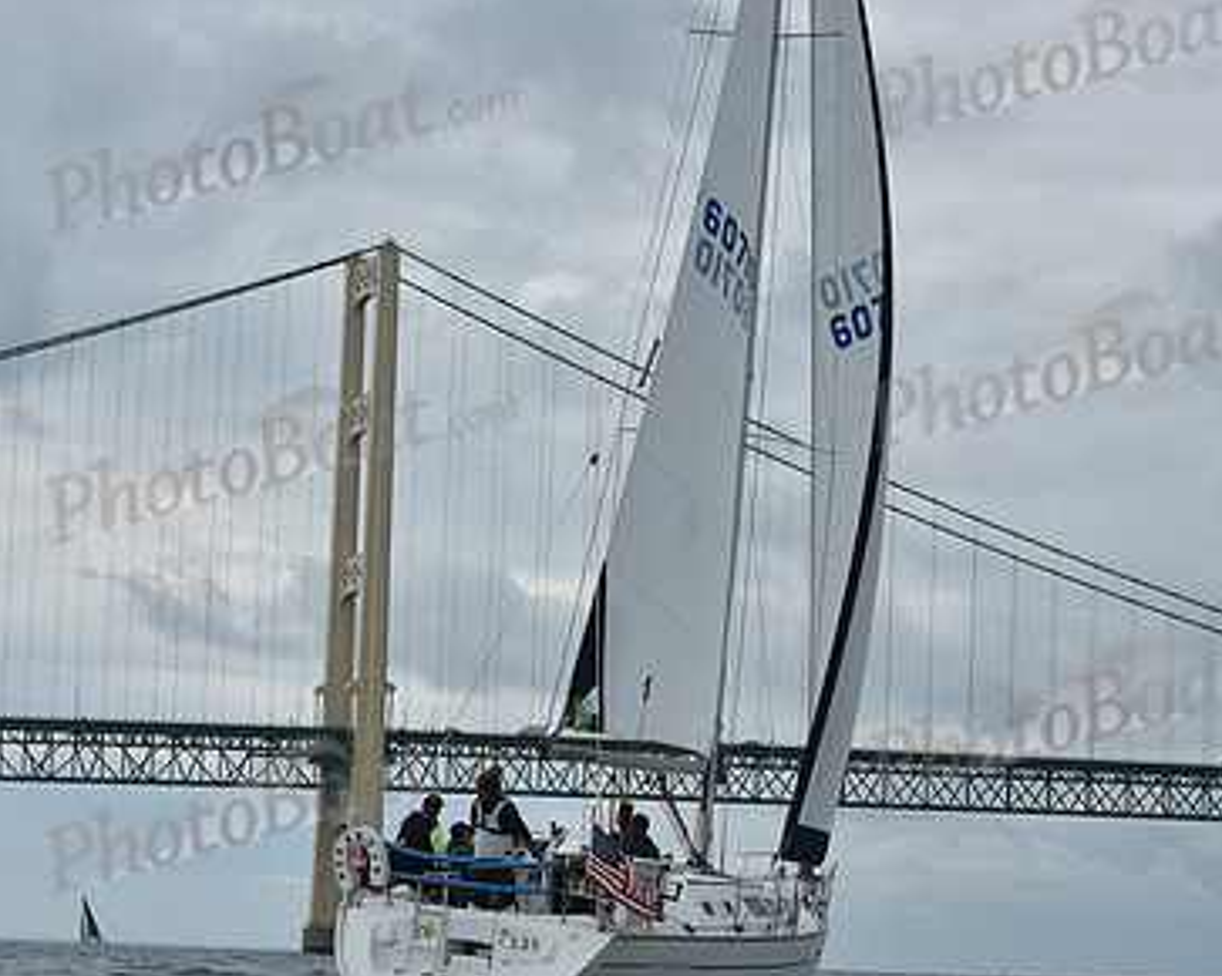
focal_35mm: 105
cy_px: 584
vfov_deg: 14.6
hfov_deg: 18.3
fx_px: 3795
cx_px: 697
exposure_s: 1/800
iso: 250
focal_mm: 70
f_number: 9
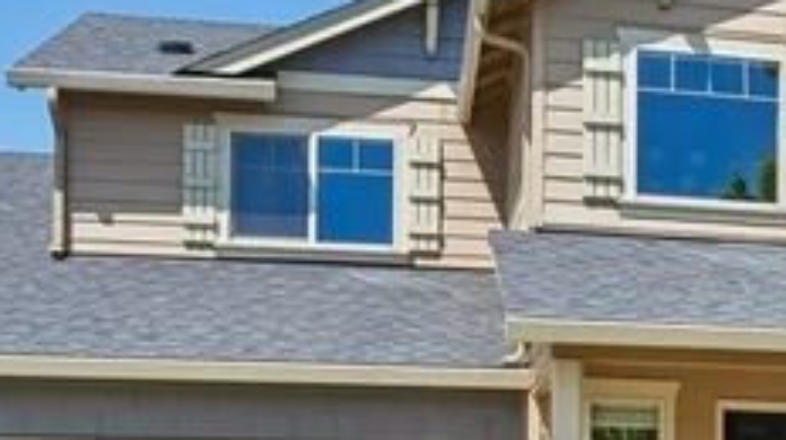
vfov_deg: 15.5
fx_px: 1541
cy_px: 569
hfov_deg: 26.9
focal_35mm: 74
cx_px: 800
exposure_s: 1/800
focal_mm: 16
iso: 400
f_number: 8
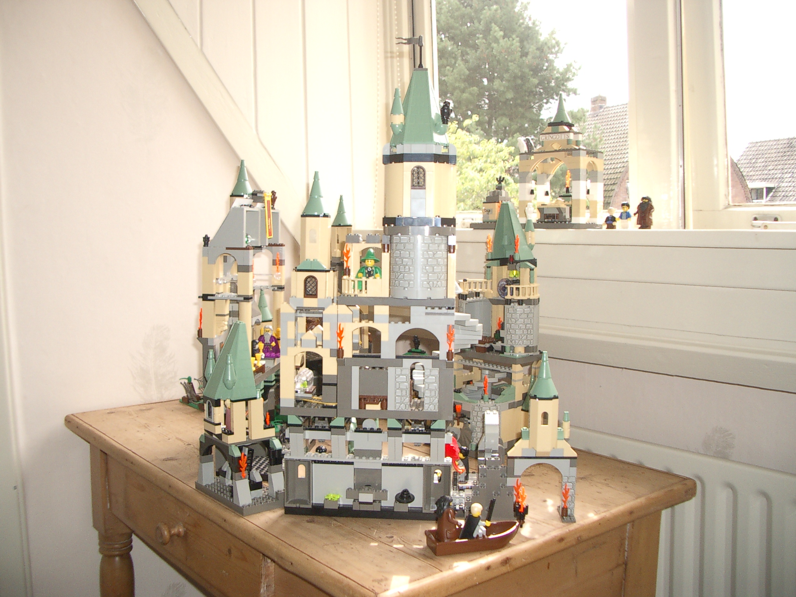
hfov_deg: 52.6
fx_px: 805
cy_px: 298
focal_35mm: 35
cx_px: 398
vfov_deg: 40.7
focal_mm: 5.8
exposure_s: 1/250
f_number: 2.6
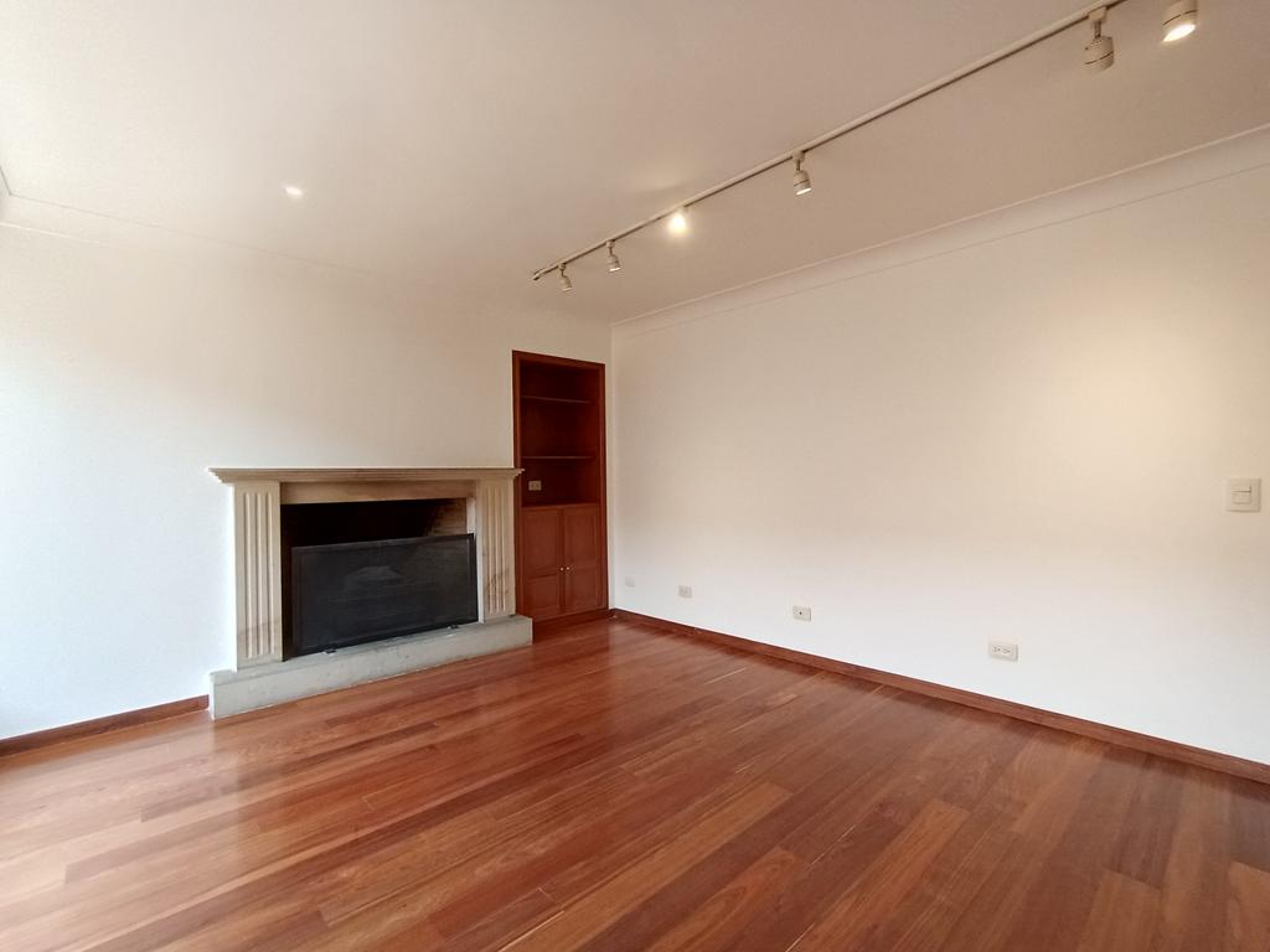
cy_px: 476
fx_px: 587
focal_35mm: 16
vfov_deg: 78.1
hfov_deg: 94.5
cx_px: 635
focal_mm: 1.65
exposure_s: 1/60
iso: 86
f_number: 2.2
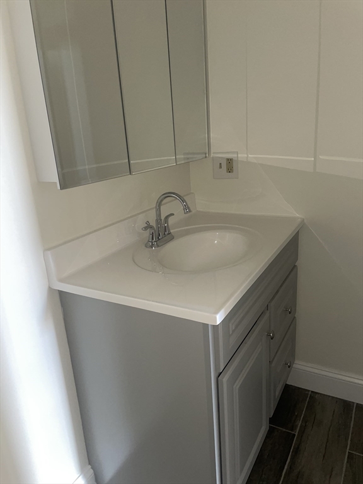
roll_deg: +4.5
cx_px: 182
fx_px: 364
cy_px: 242
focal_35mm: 26
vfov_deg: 67.3
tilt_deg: -17.2
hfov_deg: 53.1
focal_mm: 4.2
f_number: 1.6
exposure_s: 1/14
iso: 160
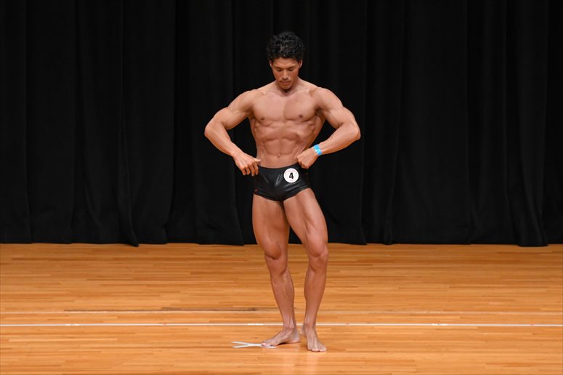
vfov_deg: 4.8
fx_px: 4455
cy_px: 188
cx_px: 282
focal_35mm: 285
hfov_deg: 7.2
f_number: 5.6
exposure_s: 1/400
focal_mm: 190
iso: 3200
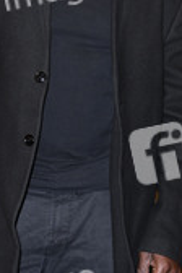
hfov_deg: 7.0
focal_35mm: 195
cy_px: 65
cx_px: 65
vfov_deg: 10.5
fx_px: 1479
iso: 640
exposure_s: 1/250
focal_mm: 82
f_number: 5.6
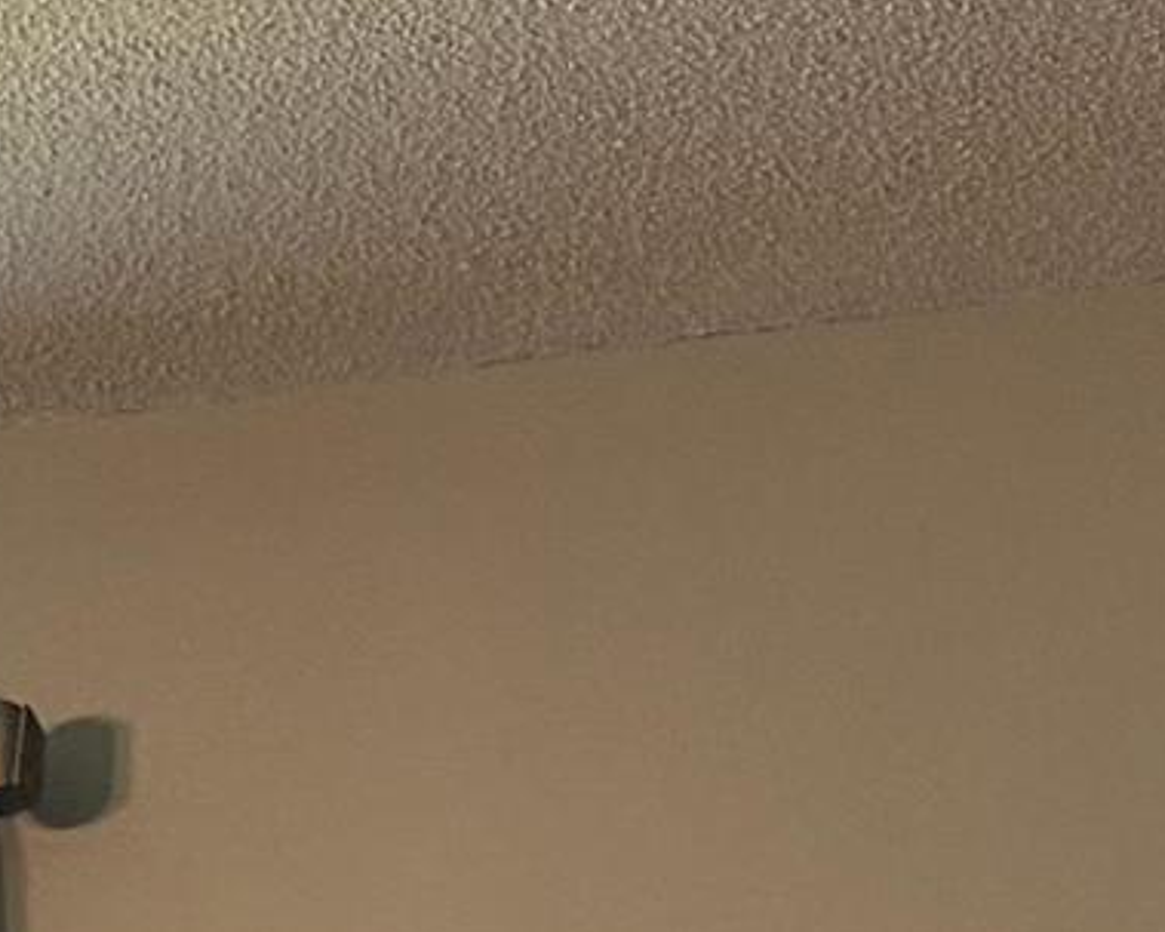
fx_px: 6549
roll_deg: +1.2
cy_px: 2550
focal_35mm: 190
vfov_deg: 7.4
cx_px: -1226
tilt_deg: -2.9
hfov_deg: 9.5
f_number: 1.78
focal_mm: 6.76
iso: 320
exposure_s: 1/120
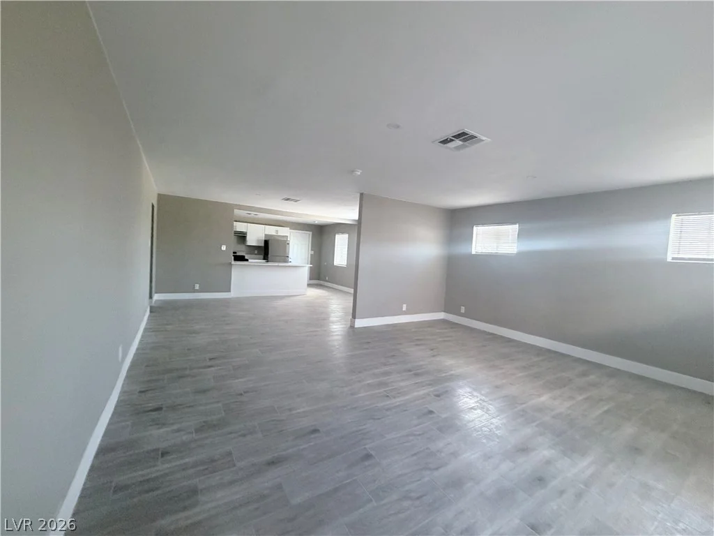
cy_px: 268
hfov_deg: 102.1
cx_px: 357
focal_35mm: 14
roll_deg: -3.3
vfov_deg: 85.7
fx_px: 289
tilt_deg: -2.6
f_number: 2.2
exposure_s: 1/60
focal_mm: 2.22
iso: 320
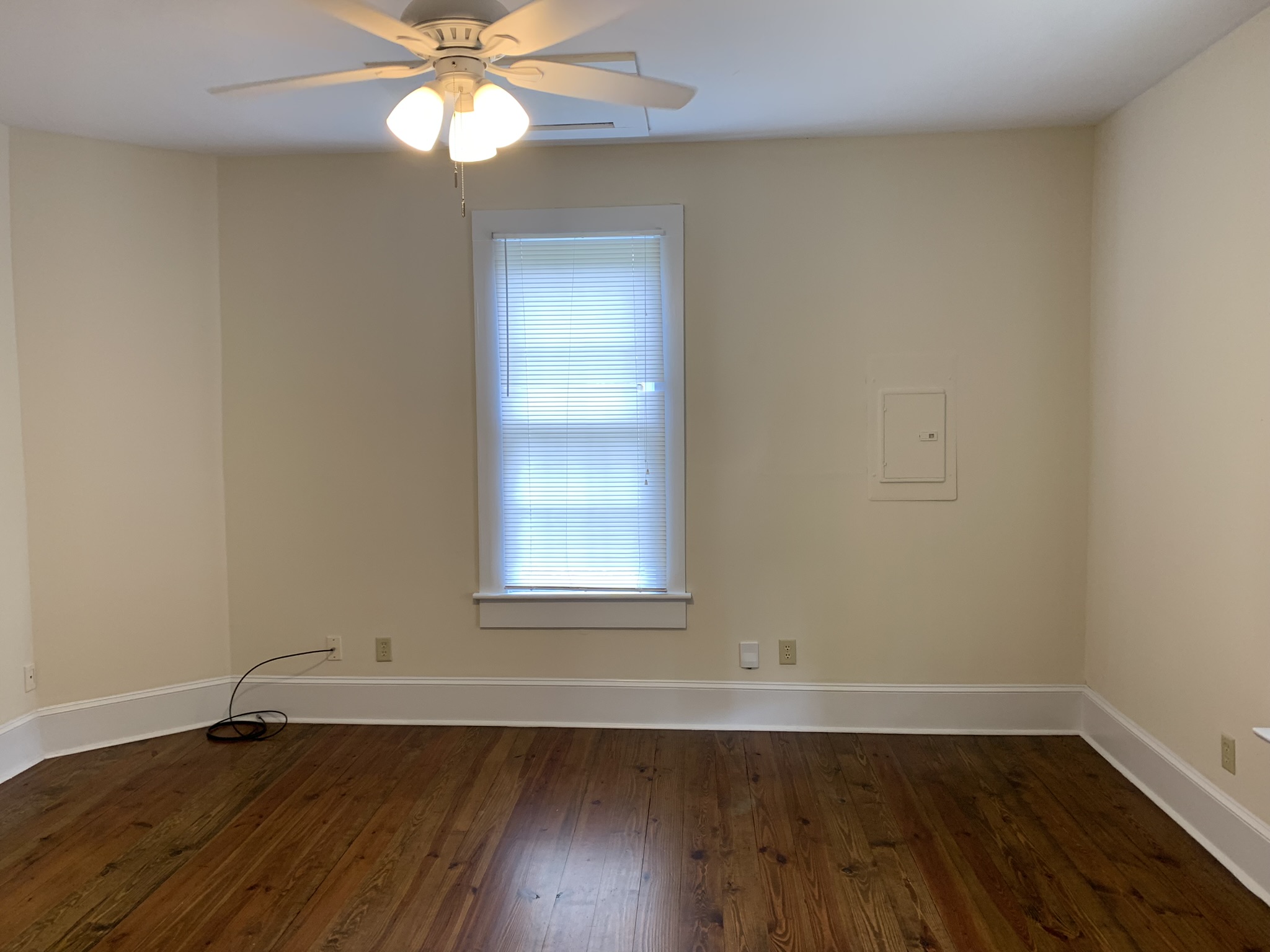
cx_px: 635
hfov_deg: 67.3
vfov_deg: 53.1
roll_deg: +1.0
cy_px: 476
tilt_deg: -6.0
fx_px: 954
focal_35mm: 26
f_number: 1.8
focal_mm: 4.25
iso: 100
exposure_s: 1/66
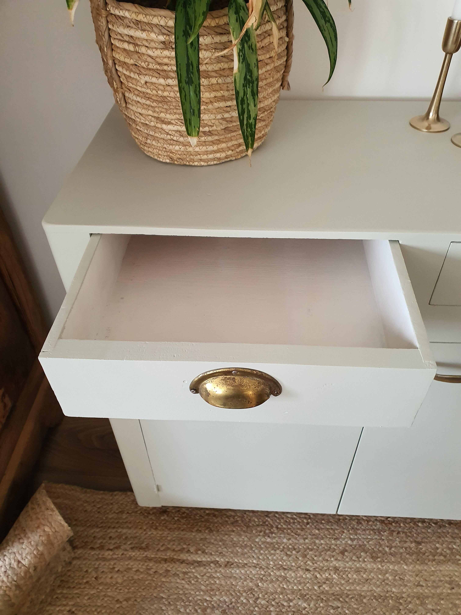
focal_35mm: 26
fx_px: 462
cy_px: 308
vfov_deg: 67.3
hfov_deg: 53.1
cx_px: 230
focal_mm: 4.3
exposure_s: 1/50
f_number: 2.4
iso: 400
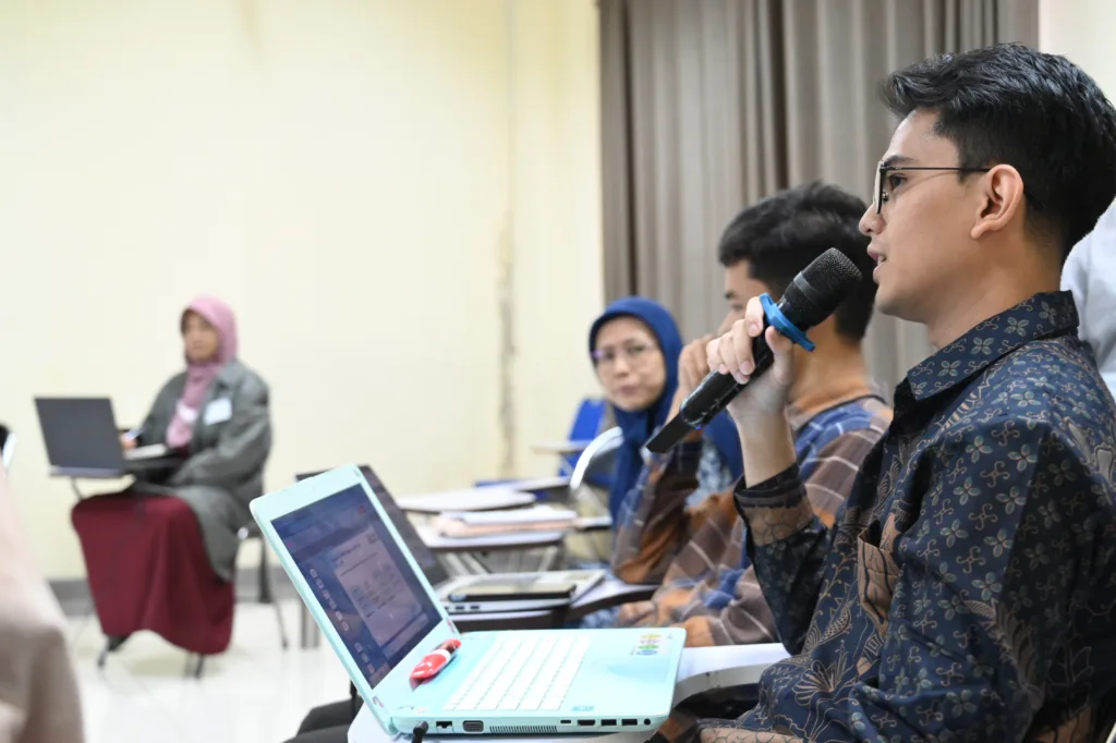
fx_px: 1425
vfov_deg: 29.2
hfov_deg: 42.8
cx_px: 558
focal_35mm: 46
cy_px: 372
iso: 3600
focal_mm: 46
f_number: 4
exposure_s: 1/60
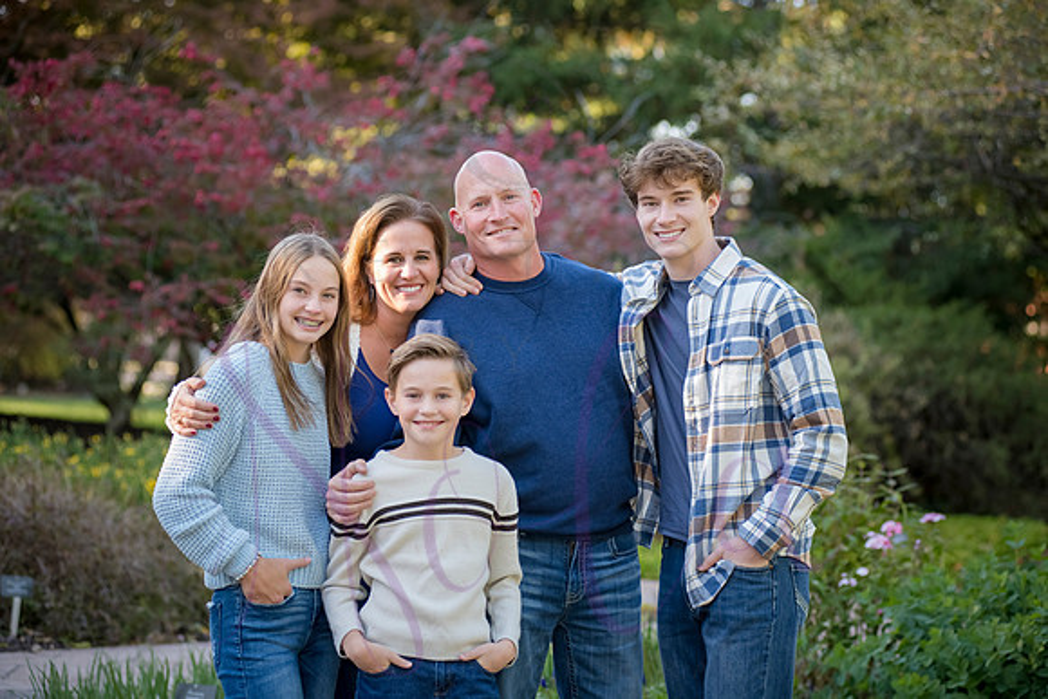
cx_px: 524
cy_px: 350
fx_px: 2912
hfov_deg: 20.4
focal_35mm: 100
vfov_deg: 13.7
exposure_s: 1/400
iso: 800
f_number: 4
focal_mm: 100
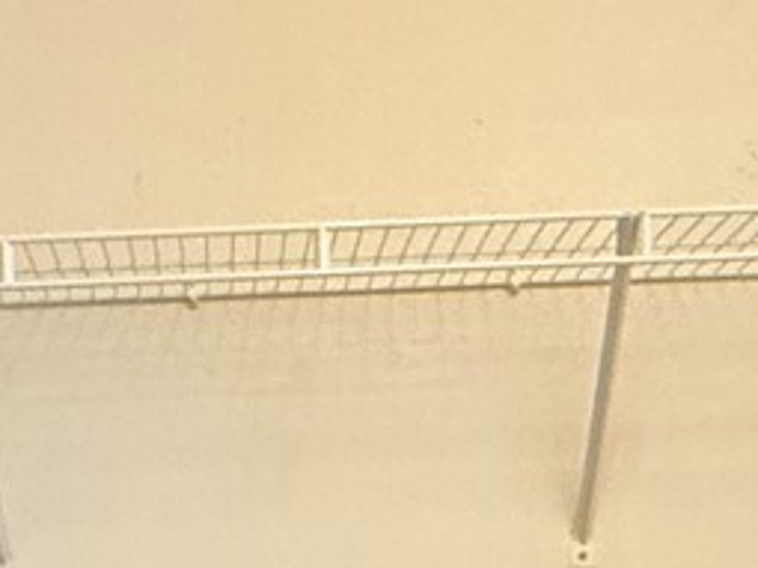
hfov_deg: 22.1
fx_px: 1926
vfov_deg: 14.5
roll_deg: +2.0
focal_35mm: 88
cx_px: 226
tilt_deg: -10.0
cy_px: 1068
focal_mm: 2.22
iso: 320
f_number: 2.2
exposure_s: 1/60
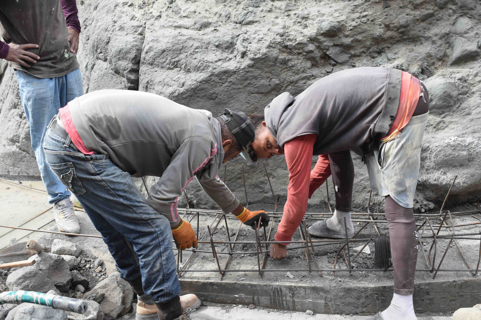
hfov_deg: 41.1
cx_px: 240
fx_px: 641
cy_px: 160
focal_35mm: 48
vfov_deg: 28.1
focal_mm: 32
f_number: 8
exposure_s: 1/250
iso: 400
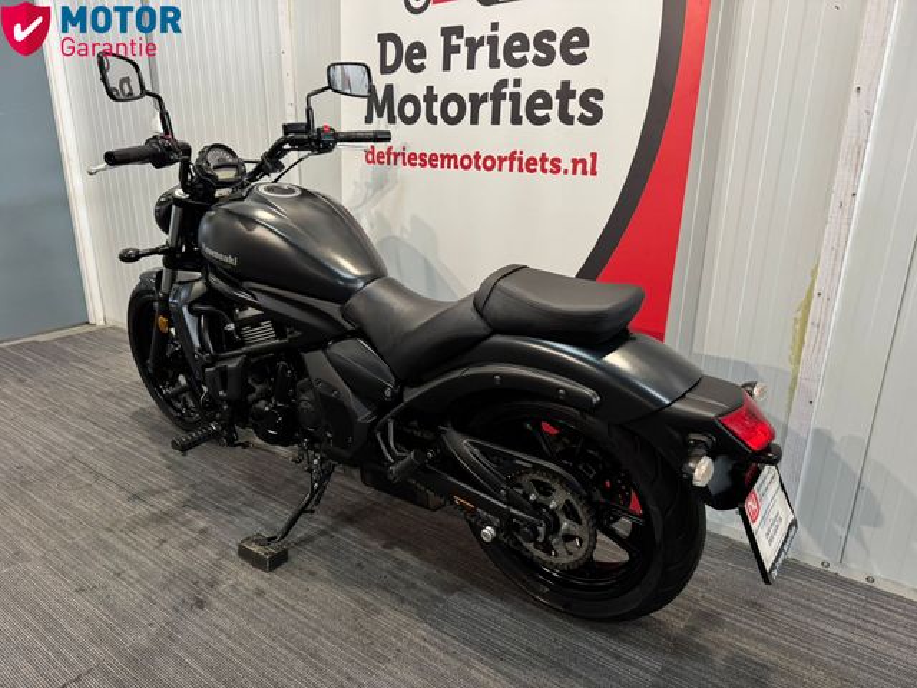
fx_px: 636
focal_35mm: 24
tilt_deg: -18.8
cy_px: 344
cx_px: 458
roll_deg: -0.7
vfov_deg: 56.8
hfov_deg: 71.6
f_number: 1.78
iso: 320
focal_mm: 6.76
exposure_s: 1/50
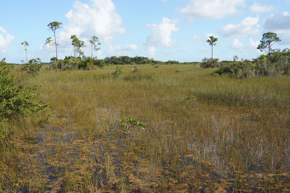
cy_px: 96
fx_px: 306
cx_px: 145
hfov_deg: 50.7
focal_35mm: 38
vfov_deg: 35.1
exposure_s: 1/100
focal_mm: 38
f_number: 11
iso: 100
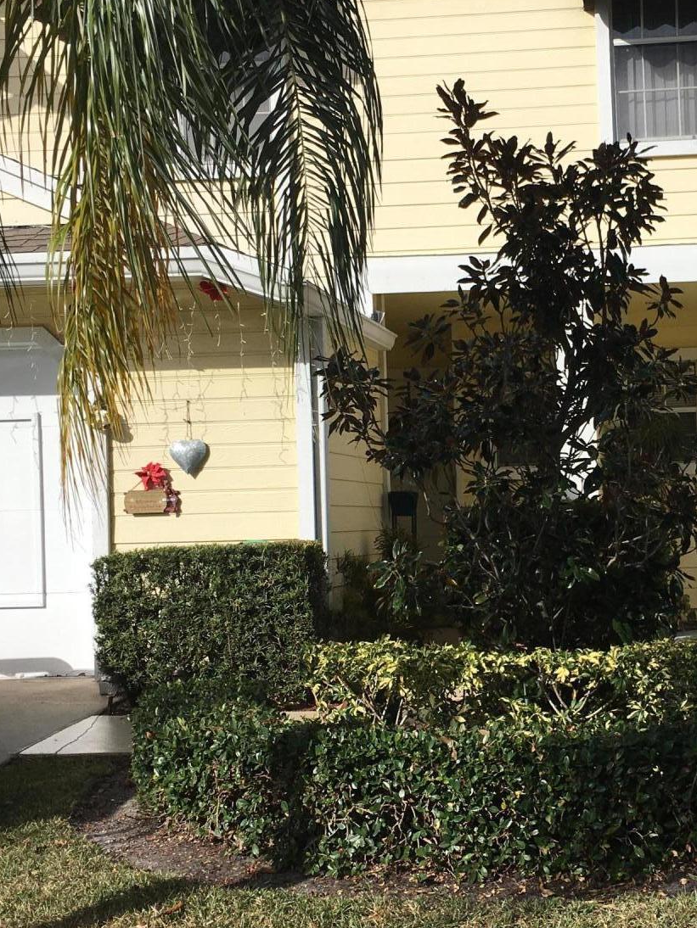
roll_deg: +2.5
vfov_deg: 36.1
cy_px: 500
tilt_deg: -1.1
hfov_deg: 27.0
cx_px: 551
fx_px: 1422
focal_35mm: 53
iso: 25
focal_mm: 4.15
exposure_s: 1/2331
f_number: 2.2
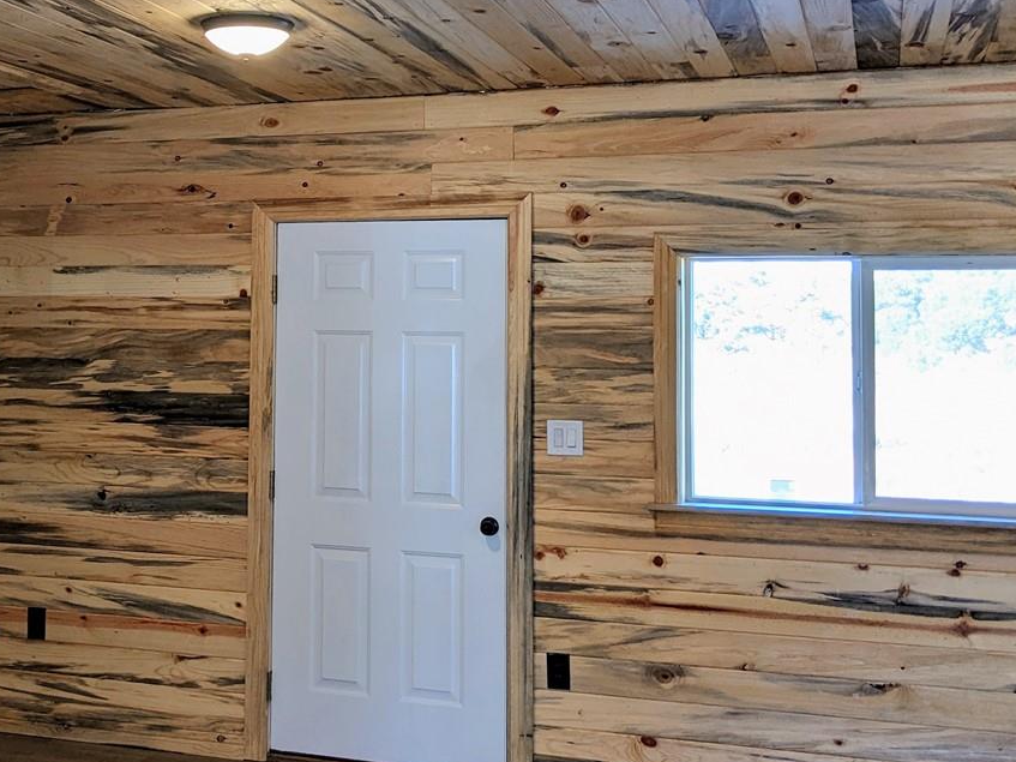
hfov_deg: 36.6
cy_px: 271
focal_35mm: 51
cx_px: 258
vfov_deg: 28.4
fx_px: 1497
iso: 71
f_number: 1.73
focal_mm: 4.38
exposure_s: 1/120
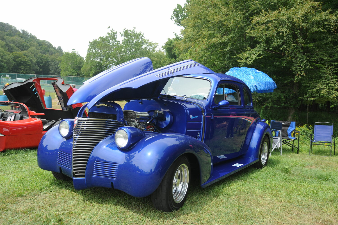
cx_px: 169
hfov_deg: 58.7
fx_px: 300
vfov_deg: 41.1
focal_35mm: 32
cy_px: 112
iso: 400
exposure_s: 1/750
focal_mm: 32
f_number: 6.7
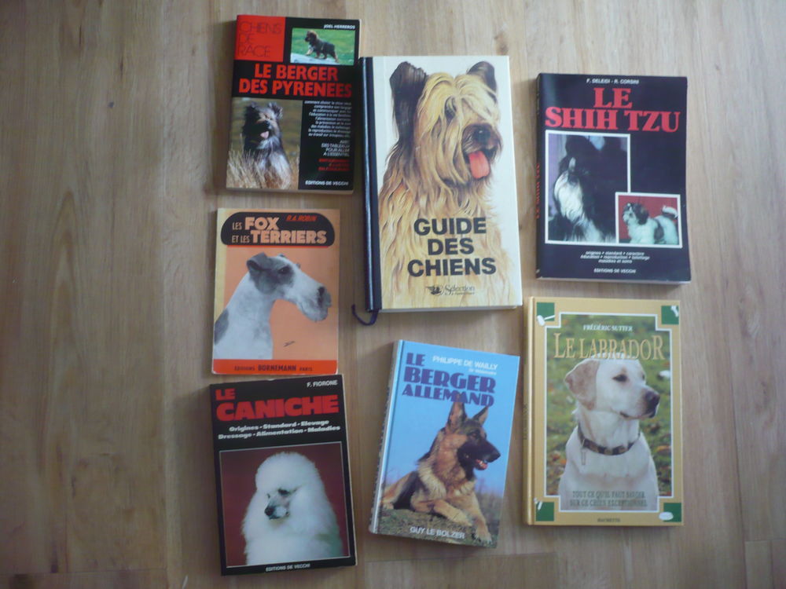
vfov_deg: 40.7
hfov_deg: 52.6
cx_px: 393
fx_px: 795
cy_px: 294
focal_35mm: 35
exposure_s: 1/10
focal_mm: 5.8
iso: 200
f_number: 2.8
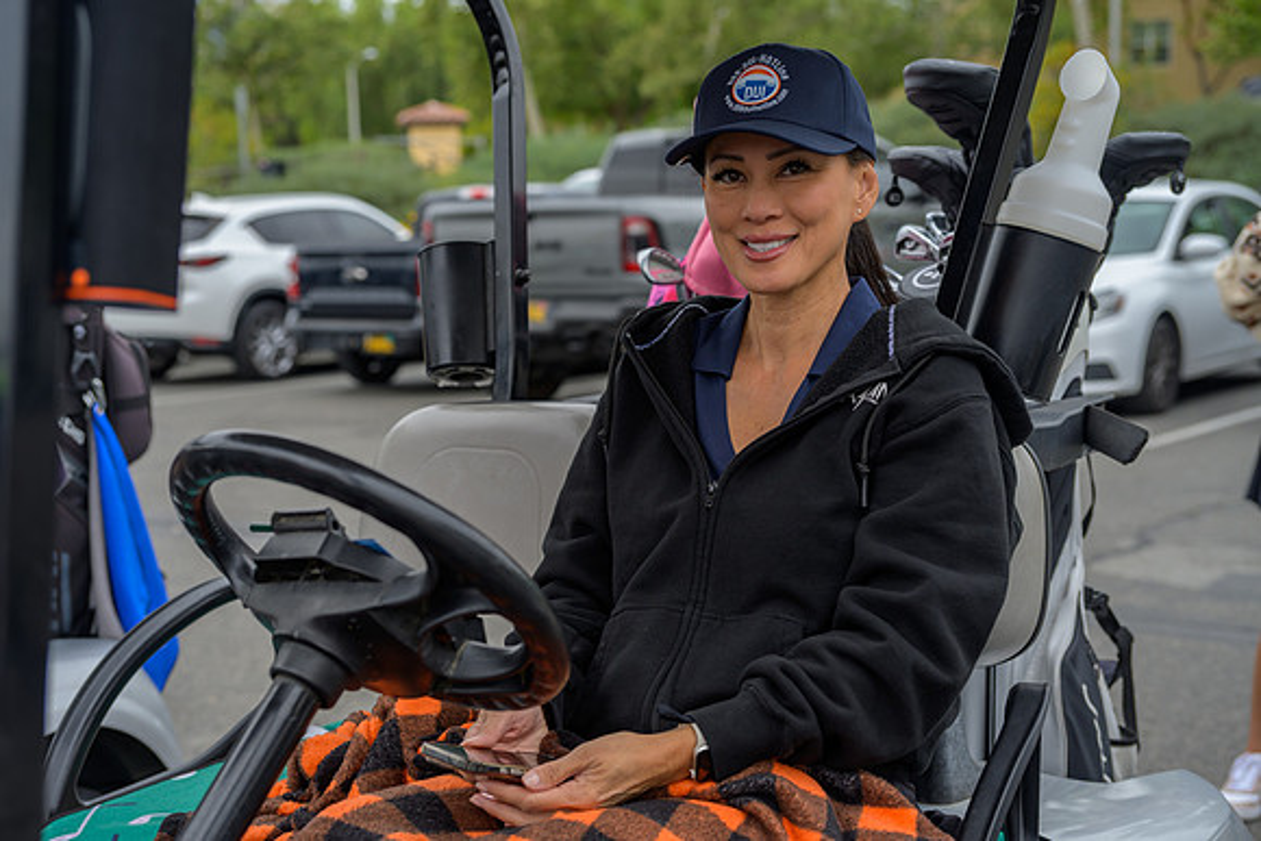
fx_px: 1857
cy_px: 420
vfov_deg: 25.5
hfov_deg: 37.5
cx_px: 630
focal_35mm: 53
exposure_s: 1/200
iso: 100
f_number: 4
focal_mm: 53
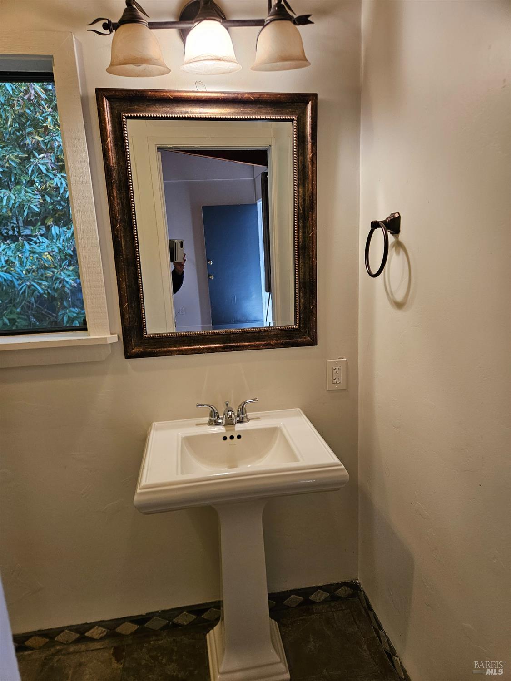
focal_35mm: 23
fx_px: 453
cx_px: 256
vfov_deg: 73.9
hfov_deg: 58.9
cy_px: 340
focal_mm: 5.4
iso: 160
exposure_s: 1/120
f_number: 1.8
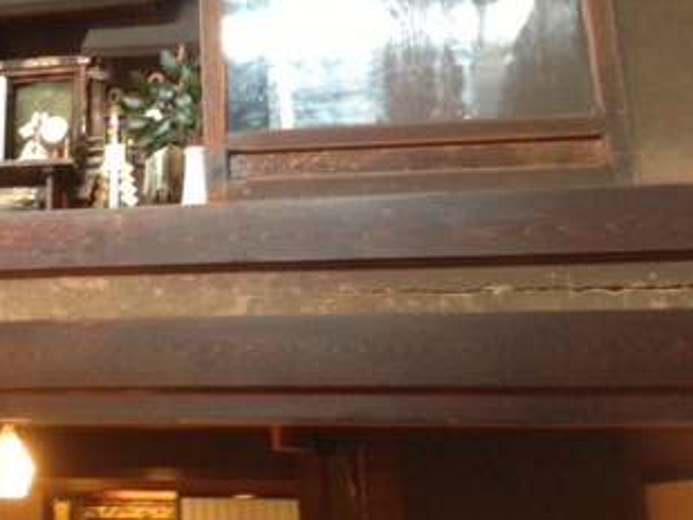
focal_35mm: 64
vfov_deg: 22.5
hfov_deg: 28.6
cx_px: 22
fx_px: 1282
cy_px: 67
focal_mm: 4.13
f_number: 2.4
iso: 250
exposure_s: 1/20
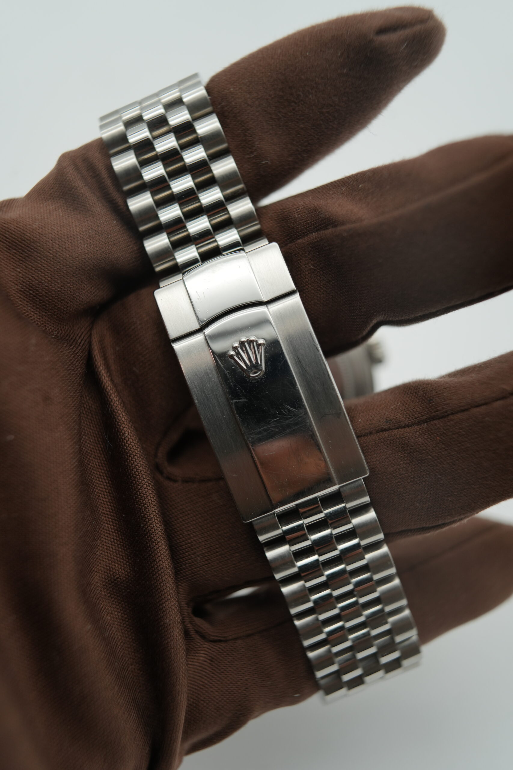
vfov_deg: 54.4
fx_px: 748
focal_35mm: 35
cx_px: 256
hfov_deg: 37.9
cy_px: 385
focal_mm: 35
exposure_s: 1/250
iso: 400
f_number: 5
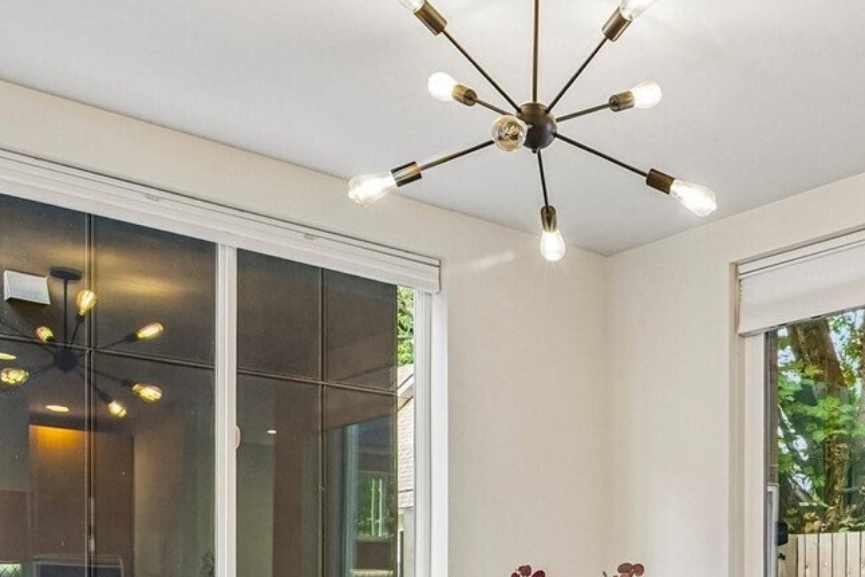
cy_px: 611
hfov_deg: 43.1
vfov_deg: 29.3
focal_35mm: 42
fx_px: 1009
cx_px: 749
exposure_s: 1/25
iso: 1600
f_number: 8
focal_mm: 16
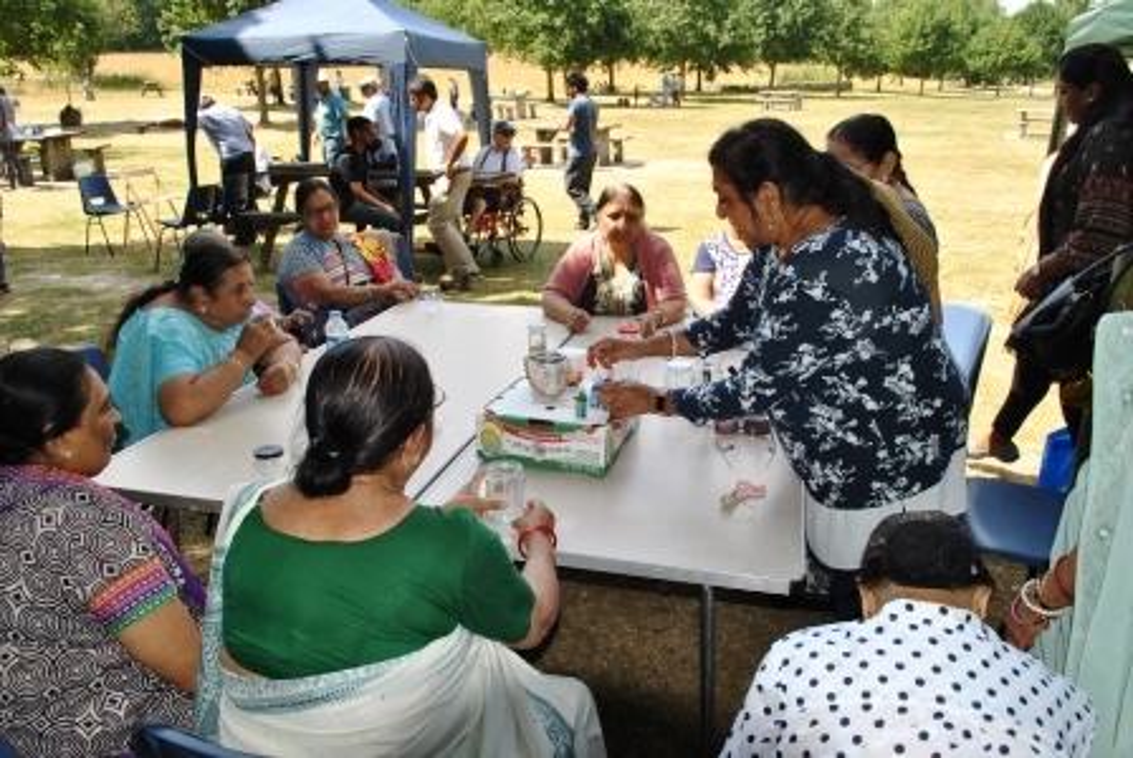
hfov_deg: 67.3
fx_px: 851
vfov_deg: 48.1
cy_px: 379
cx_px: 566
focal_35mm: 27
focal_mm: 18
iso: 100
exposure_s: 1/125
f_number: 5.6
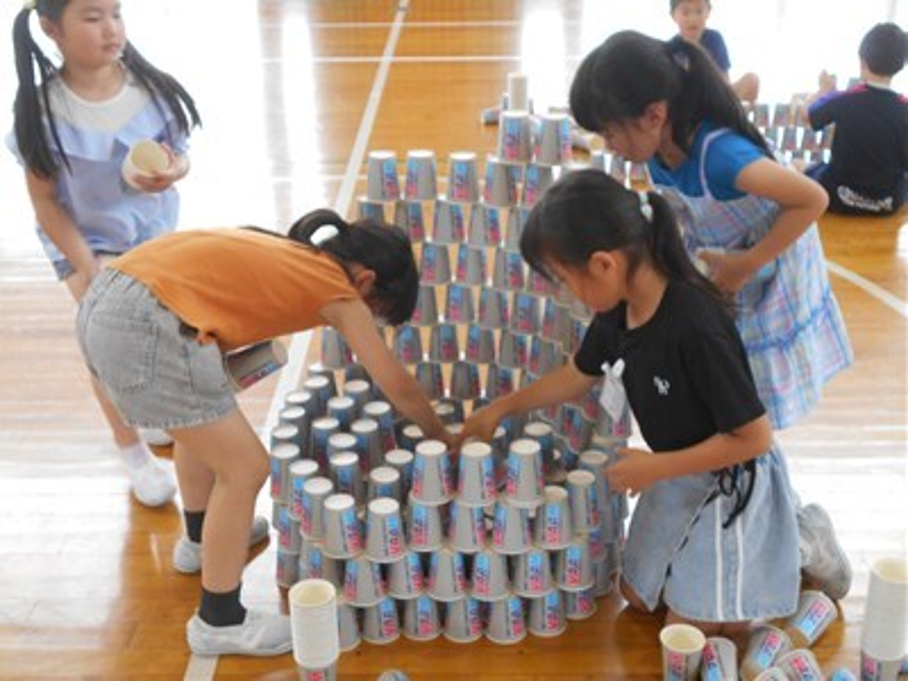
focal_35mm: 50
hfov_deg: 38.2
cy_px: 340
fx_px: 1312
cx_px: 454
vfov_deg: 29.1
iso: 220
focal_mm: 8.8
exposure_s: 1/30
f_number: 4.5
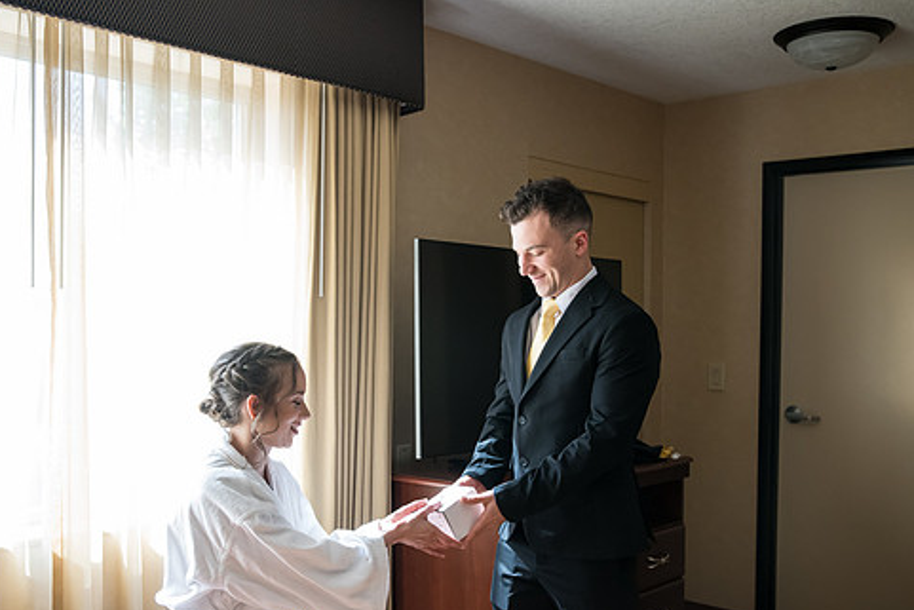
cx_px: 388
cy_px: 351
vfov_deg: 32.6
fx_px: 1041
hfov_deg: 47.2
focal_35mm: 41
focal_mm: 34
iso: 2000
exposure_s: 1/320
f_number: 4
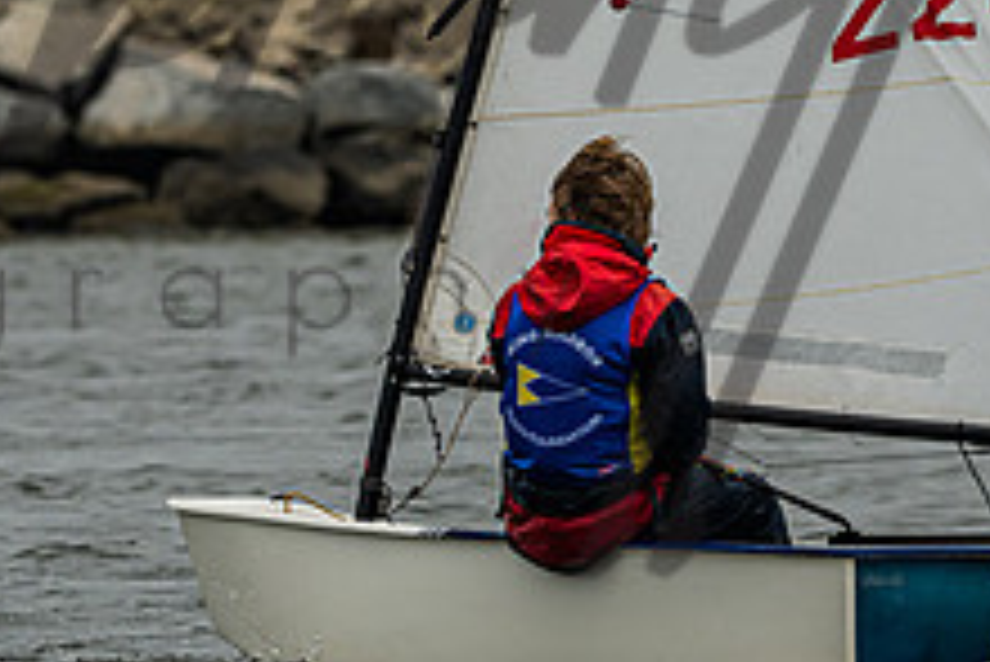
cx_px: 345
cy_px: -136
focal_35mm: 598
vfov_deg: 2.3
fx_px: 16455
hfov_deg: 3.4
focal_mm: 200
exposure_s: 1/3200
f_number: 5
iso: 320
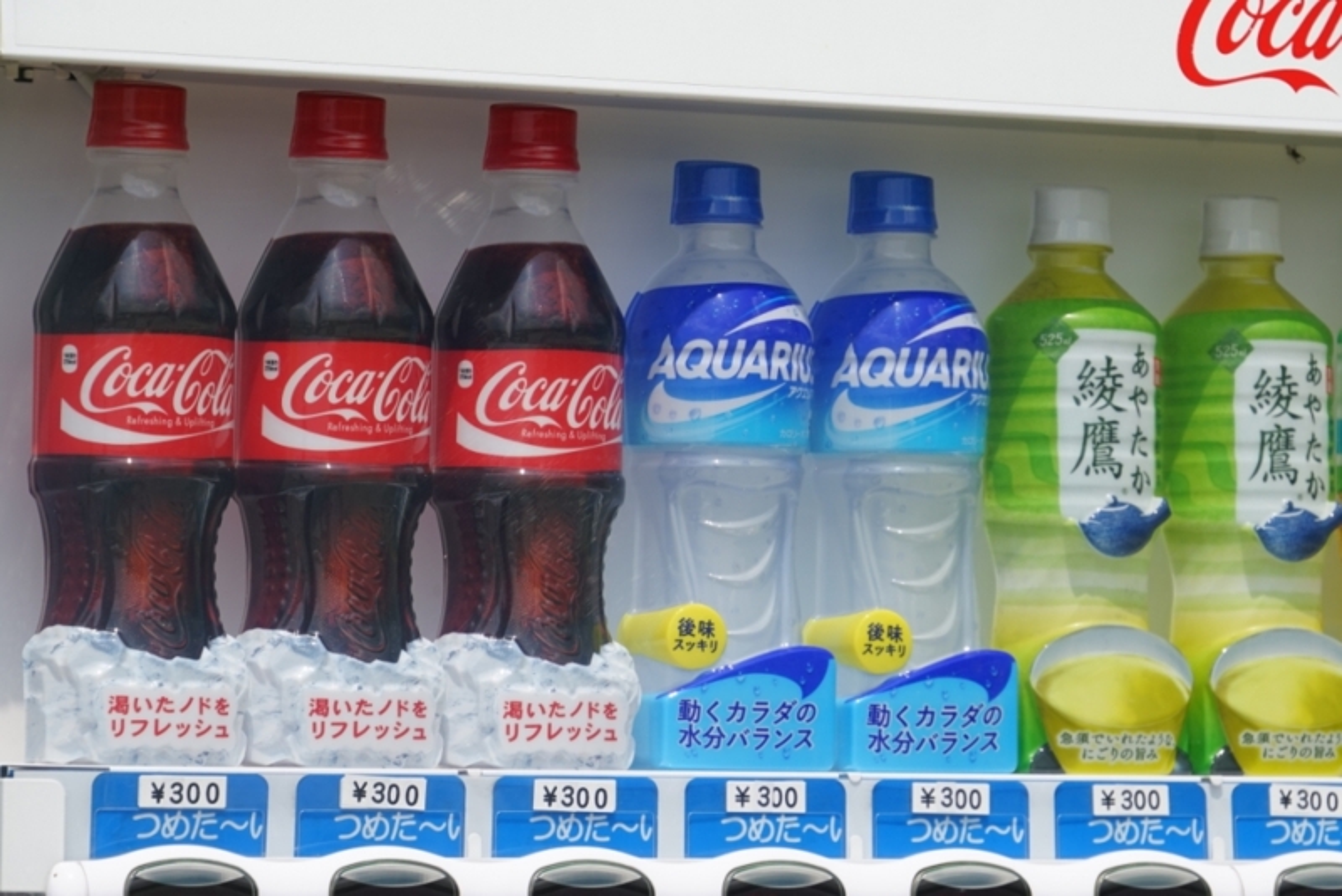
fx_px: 7160
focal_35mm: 192
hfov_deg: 10.7
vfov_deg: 7.2
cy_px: 448
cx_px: 671
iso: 100
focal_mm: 128
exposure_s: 1/250
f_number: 11
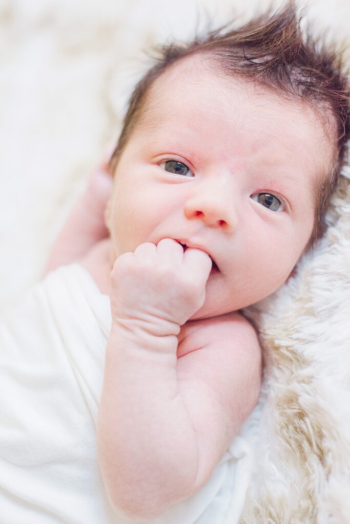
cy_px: 262
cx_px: 175
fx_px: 729
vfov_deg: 39.6
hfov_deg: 27.0
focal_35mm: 50
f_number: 3.2
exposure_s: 1/320
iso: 800
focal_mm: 50
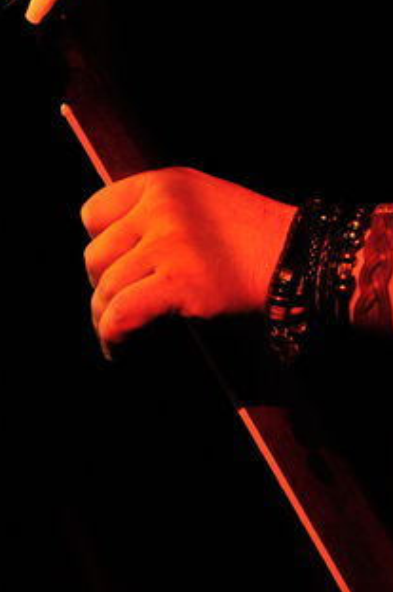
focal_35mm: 534
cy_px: 313
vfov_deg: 3.9
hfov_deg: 2.6
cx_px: 497
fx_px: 8773
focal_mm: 185
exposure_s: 1/500
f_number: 4
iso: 1000
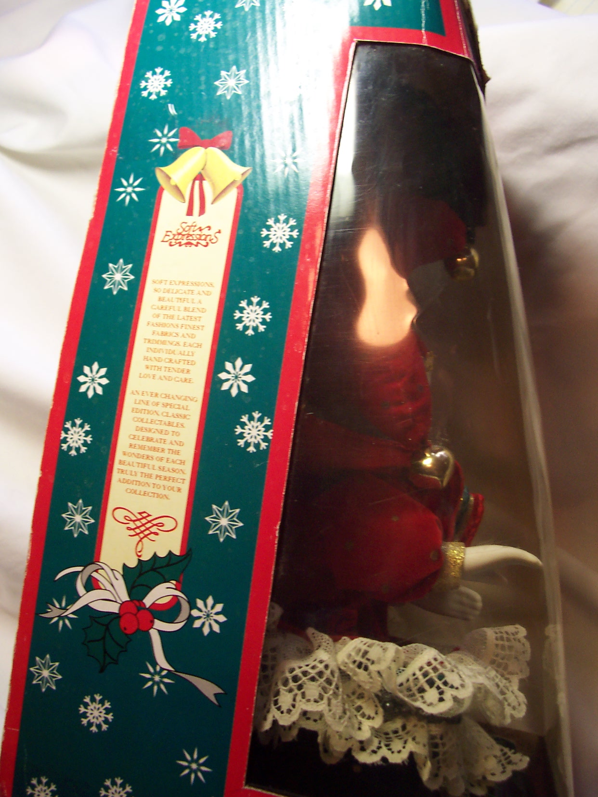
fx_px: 852
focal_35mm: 37
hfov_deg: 38.7
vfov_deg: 50.1
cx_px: 299
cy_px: 398
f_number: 2.8
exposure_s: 1/30
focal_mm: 5.6
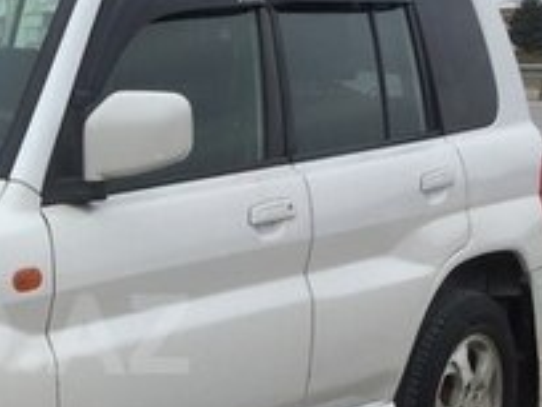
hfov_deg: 19.8
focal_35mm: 94
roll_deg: -0.6
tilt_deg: -10.1
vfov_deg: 15.6
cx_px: -82
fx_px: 1472
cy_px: 334
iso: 32
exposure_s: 1/860
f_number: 2.2
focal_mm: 4.15
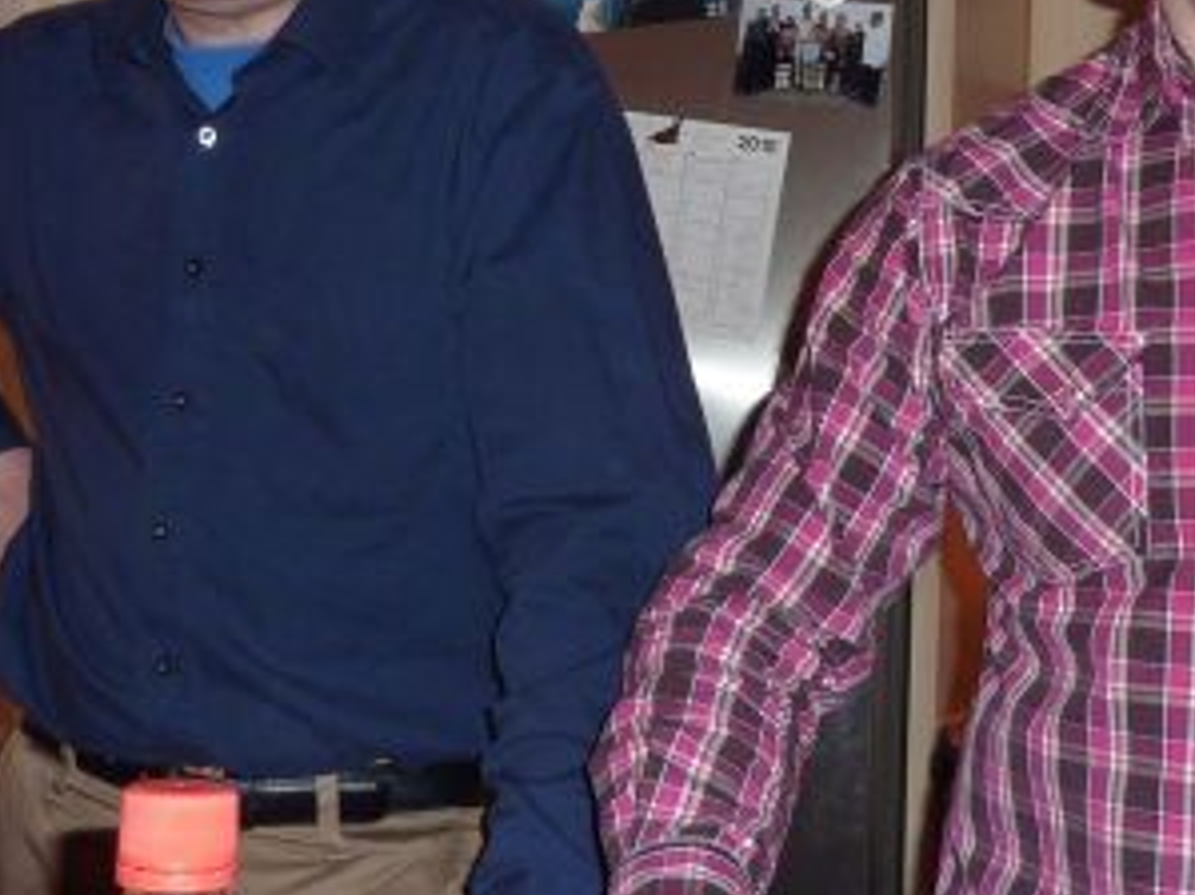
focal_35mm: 67
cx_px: 568
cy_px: 368
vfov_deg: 21.9
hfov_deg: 29.0
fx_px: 2312
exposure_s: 1/8
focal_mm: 4.1
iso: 100
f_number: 3.3
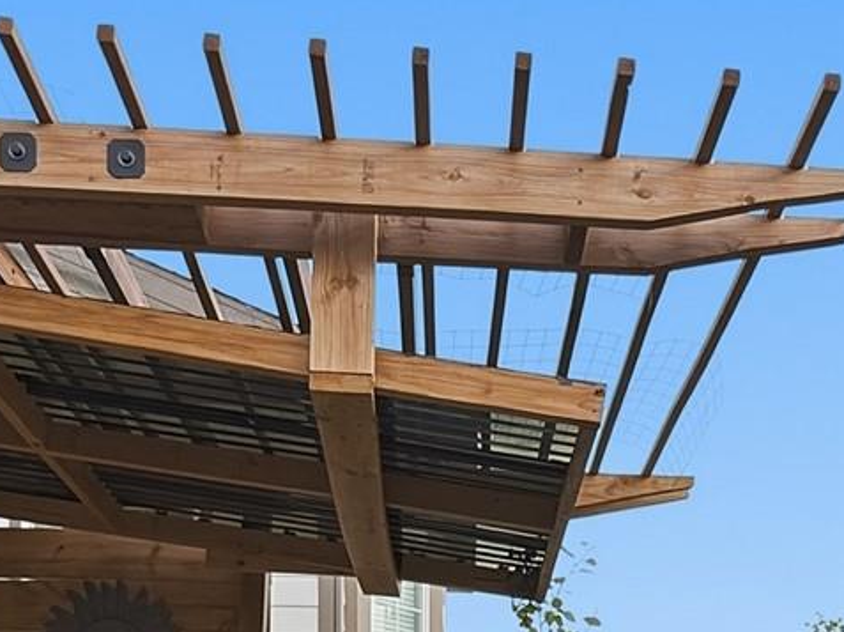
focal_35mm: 47
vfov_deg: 25.4
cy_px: 875
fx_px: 1145
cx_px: 485
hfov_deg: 40.4
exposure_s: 1/461
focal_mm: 2.2
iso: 64
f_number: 2.2
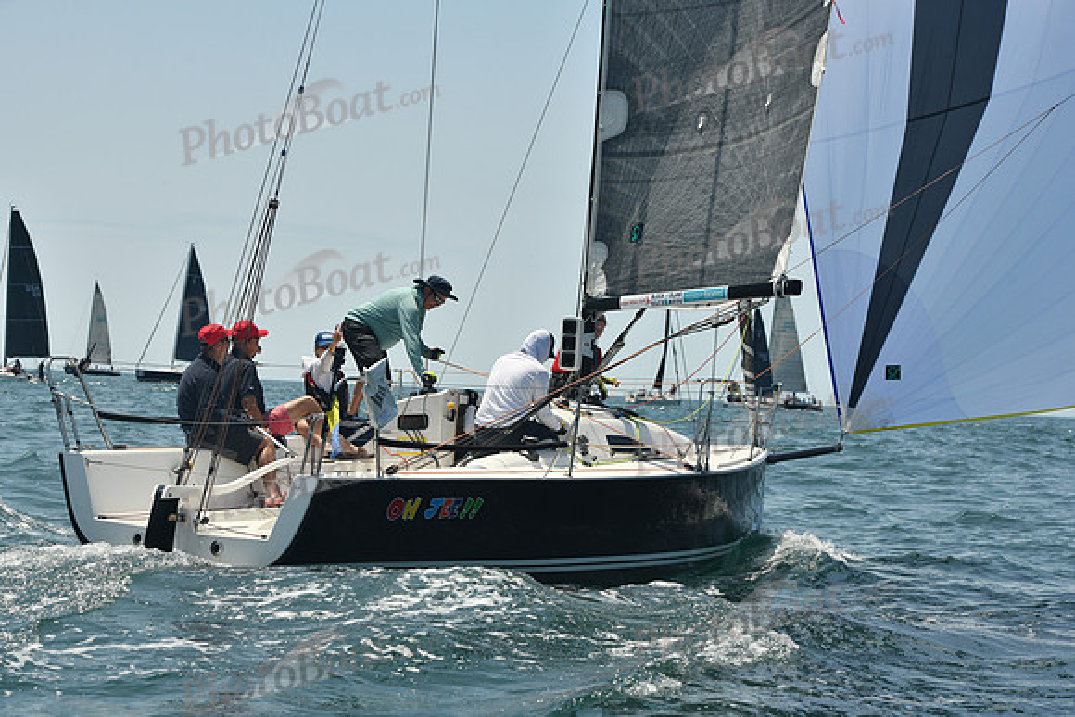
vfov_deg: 17.5
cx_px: 538
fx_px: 2330
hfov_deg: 26.0
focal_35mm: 78
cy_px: 358
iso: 320
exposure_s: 1/640
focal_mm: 78
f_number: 8
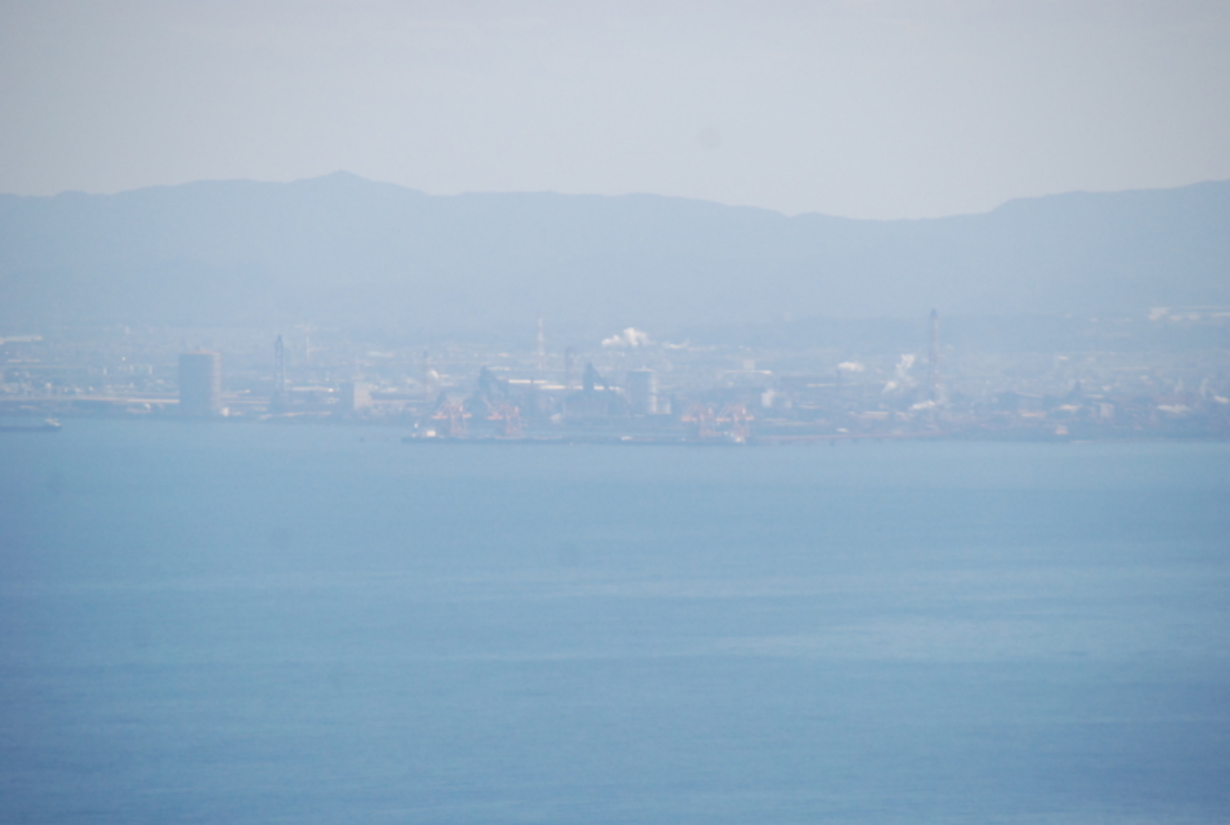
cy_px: 412
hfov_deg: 6.9
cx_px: 615
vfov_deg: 4.6
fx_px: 10271
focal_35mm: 300
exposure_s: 1/3200
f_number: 7.1
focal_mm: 200
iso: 800
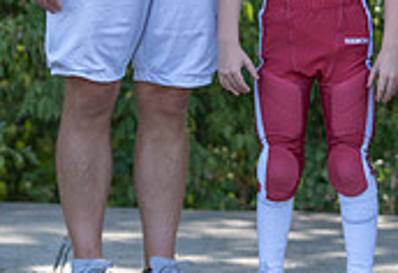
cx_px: 348
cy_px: -75
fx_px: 2856
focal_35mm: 256
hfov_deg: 8.0
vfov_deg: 5.4
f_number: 2.8
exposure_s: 1/400
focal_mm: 70
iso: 100
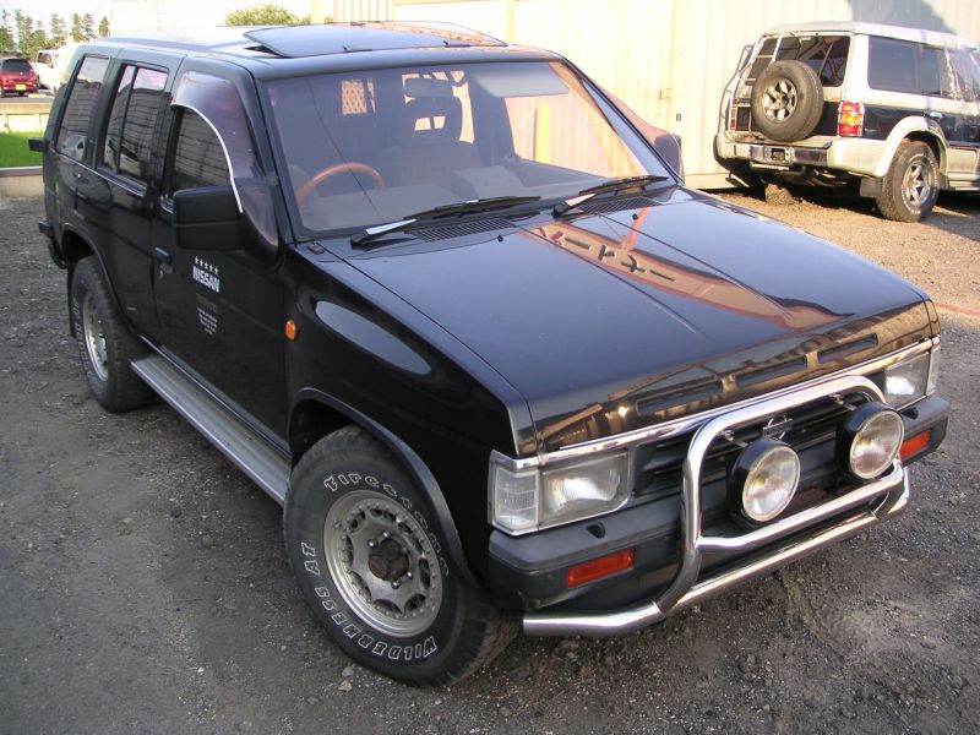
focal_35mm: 38
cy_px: 368
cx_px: 490
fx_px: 1076
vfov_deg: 37.7
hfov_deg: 49.0
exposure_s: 1/90
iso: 50
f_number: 2.8
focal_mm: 6
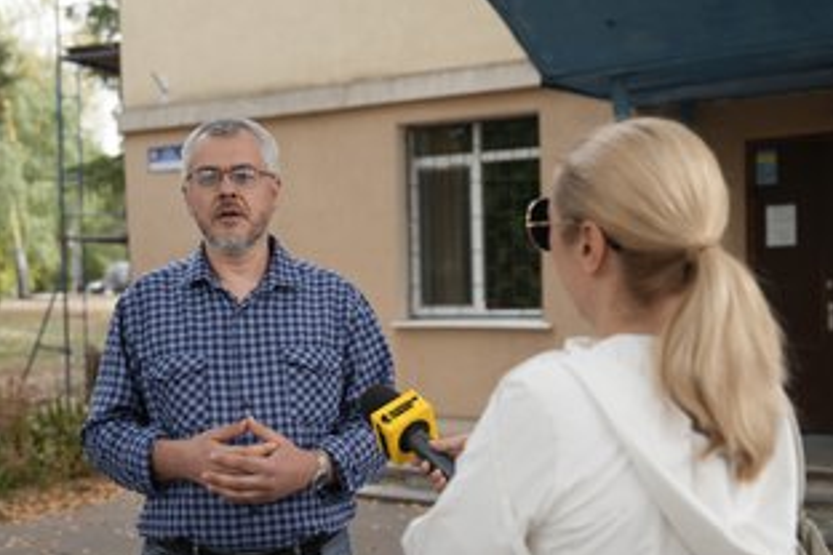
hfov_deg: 39.6
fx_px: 1157
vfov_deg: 26.9
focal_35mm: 50
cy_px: 348
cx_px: 403
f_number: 2.8
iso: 100
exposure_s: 1/60
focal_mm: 39
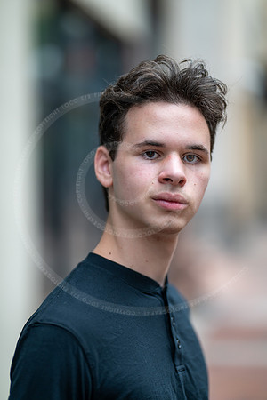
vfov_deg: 23.9
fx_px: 946
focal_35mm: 85
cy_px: 200
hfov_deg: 16.1
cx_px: 134
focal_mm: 85
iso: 250
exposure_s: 1/320
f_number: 1.2
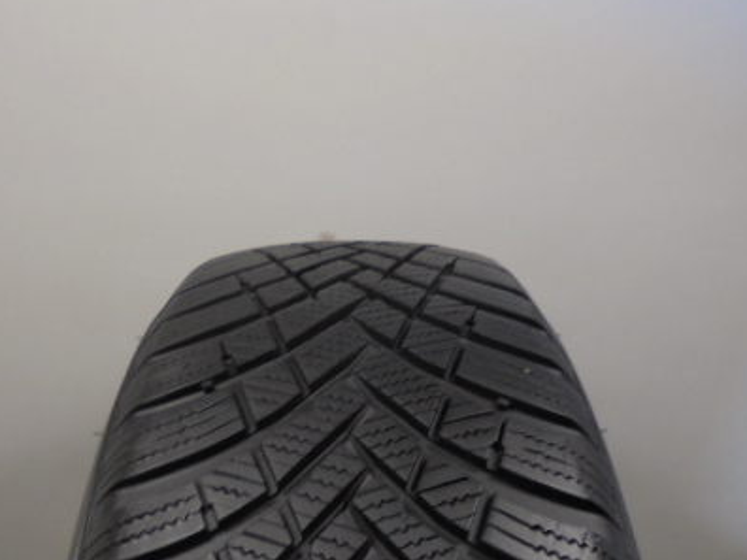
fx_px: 906
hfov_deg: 44.7
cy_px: 290
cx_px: 321
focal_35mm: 42
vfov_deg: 34.3
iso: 100
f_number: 3.5
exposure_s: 1/40
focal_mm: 4.6
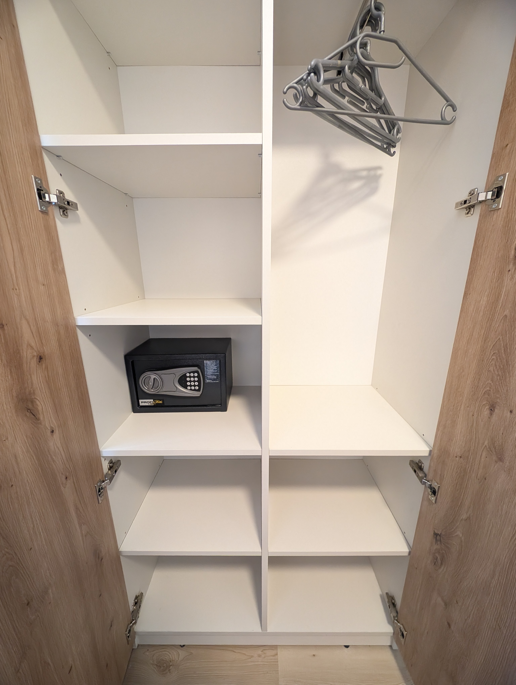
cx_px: 258
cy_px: 342
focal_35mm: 12
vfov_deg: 110.5
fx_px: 238
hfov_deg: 94.6
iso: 668
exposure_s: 1/90
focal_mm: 2.23
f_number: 1.95
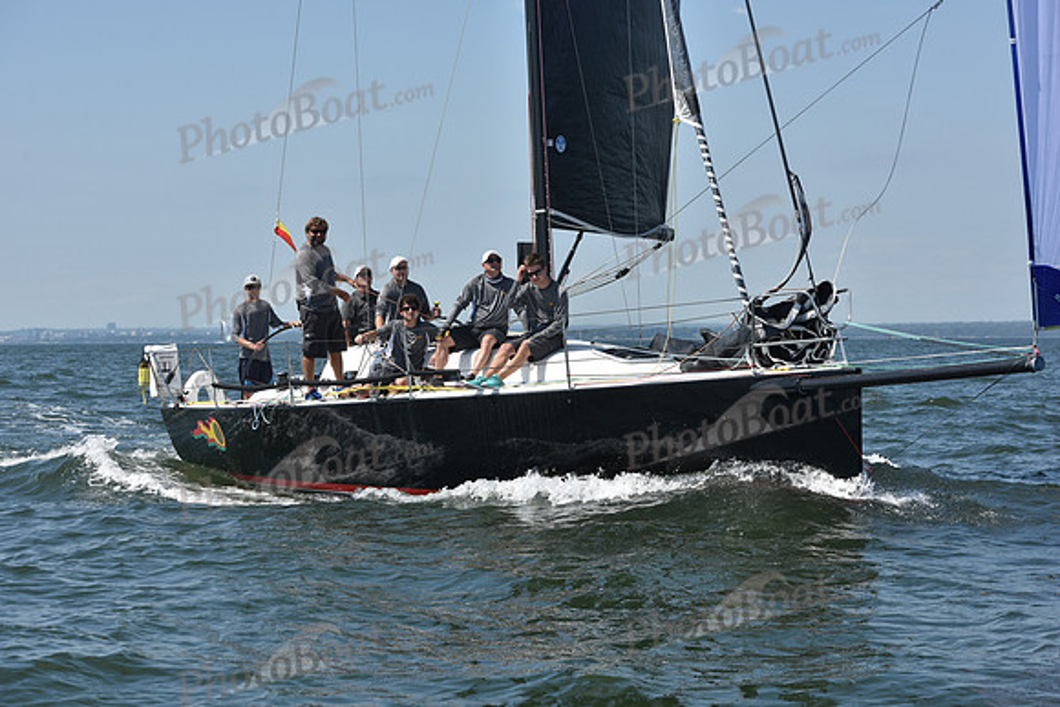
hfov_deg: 22.6
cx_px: 530
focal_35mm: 90
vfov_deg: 15.2
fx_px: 2650
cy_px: 354
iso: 250
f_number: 7.1
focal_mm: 90
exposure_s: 1/1250
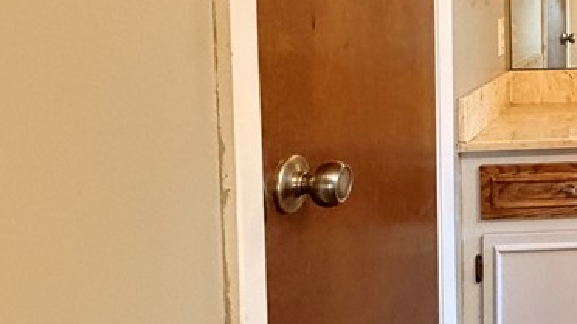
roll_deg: -2.6
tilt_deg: -3.9
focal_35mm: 42
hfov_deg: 35.1
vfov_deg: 27.3
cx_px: 734
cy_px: 33
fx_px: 642
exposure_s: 1/60
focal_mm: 2.22
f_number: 2.2
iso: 500
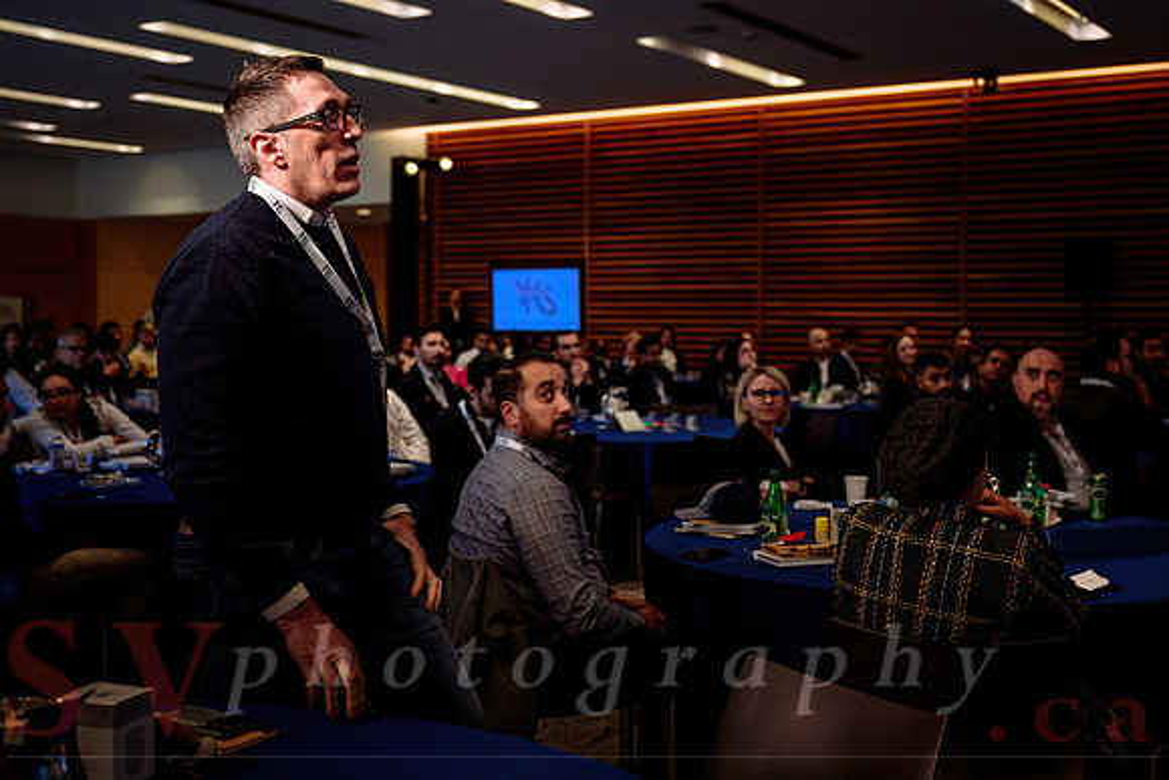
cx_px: 656
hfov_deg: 45.7
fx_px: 1385
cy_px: 342
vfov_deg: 31.4
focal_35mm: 43
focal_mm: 38
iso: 640
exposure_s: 1/200
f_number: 3.2
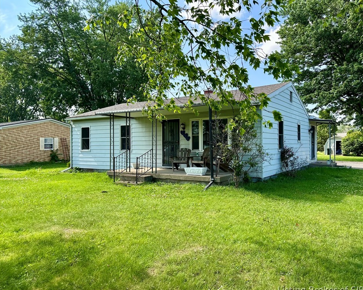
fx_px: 279
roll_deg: +0.1
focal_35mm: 26
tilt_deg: +0.2
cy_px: 145
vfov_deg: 54.9
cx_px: 200
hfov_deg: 65.9
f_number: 1.78
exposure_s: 1/999
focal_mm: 6.86
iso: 80
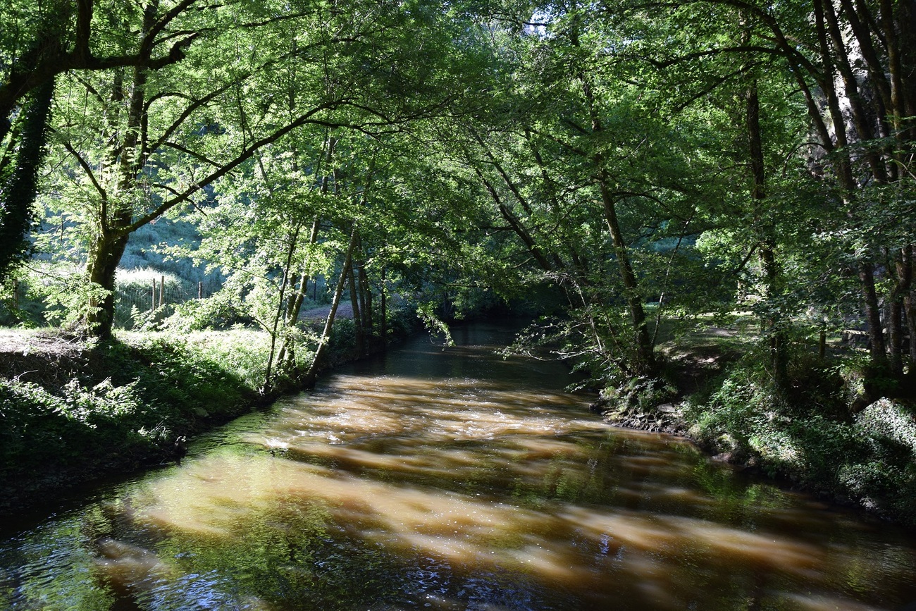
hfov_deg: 67.4
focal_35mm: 27
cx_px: 458
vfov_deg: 47.9
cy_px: 306
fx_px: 687
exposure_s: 1/160
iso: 400
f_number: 6.3
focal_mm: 18
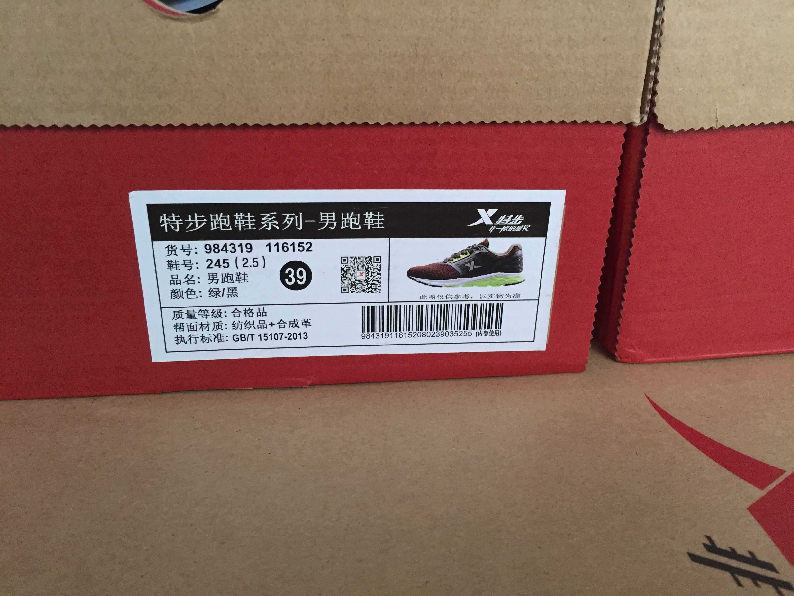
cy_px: 298
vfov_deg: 48.2
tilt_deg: -25.7
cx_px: 397
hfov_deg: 61.7
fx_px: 665
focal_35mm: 29
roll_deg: -1.3
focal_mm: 4.15
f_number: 2.2
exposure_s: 1/25
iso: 250
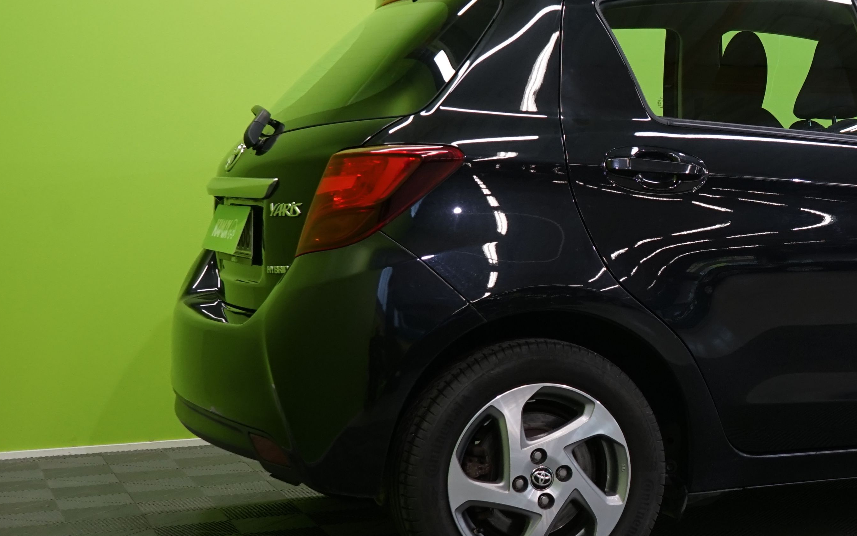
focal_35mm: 77
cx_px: 847
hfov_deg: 25.5
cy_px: 274
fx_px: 1799
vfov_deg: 16.9
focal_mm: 34
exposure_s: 1/30
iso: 640
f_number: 6.3
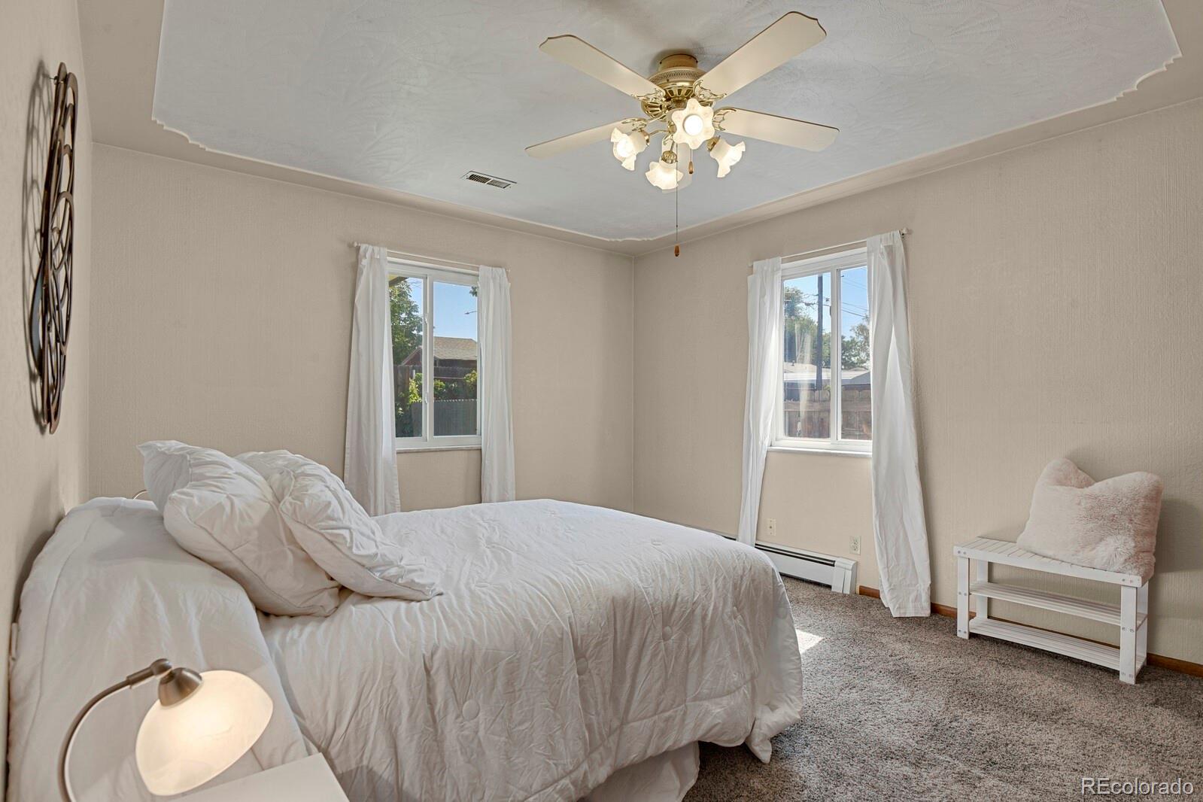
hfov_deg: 93.3
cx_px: 602
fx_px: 568
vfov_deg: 70.4
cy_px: 401
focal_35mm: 17
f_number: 8
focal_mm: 17
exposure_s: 1/2
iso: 250
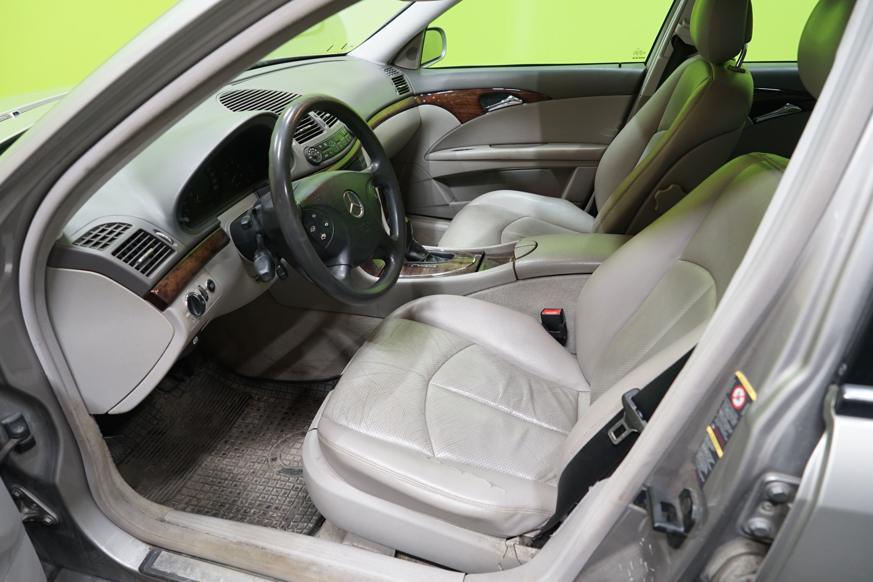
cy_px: 291
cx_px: 436
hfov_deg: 73.7
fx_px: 582
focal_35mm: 24
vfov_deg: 53.1
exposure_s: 1/30
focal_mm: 24
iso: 800
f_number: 5
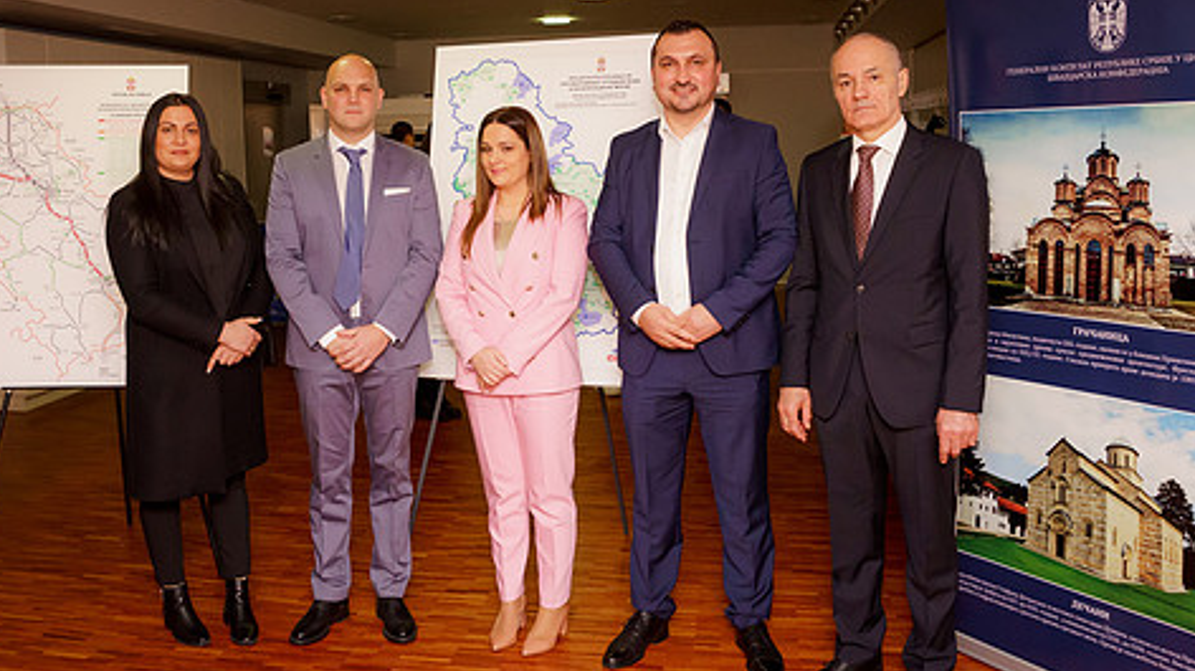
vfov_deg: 33.6
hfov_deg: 56.4
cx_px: 507
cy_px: 272
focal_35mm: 35
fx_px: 1109
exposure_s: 1/250
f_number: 4
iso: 2500
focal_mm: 24
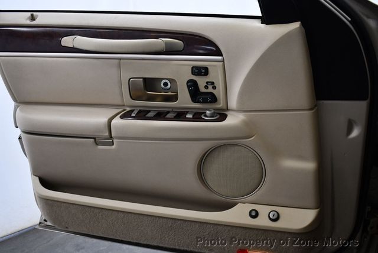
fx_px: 378
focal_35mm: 36
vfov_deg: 36.9
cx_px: 189
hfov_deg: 53.1
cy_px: 126
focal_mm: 18
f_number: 3.5
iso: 800
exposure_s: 1/160
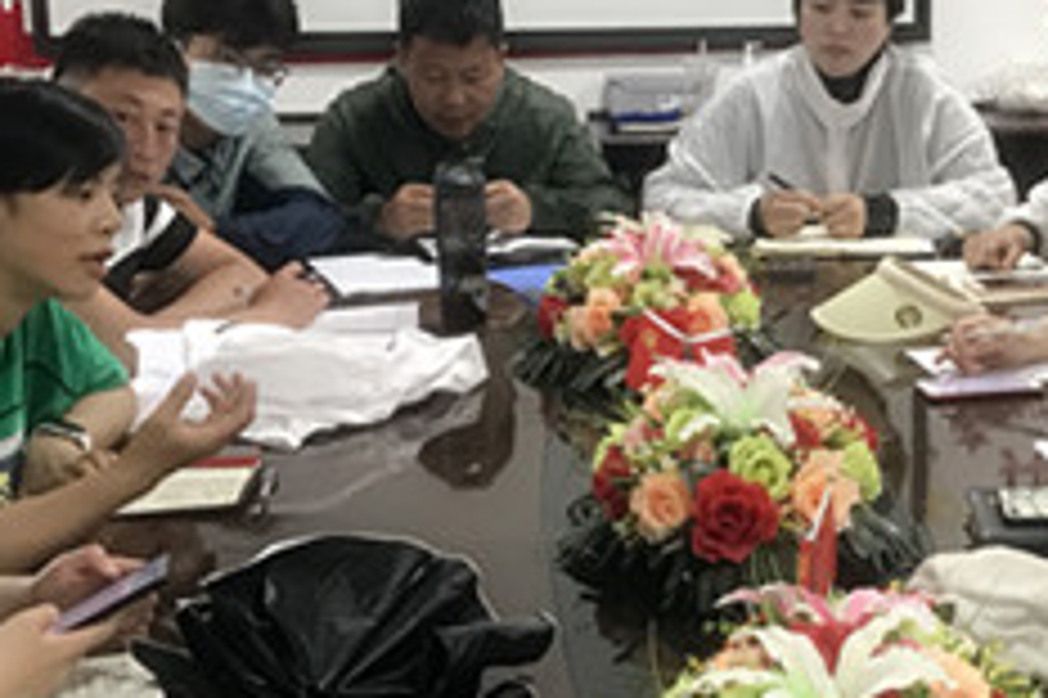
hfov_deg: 23.7
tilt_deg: -14.2
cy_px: 378
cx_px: 801
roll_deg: +0.8
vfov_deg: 16.0
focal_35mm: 85
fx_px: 2473
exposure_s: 1/17
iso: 50
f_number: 1.8
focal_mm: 3.99
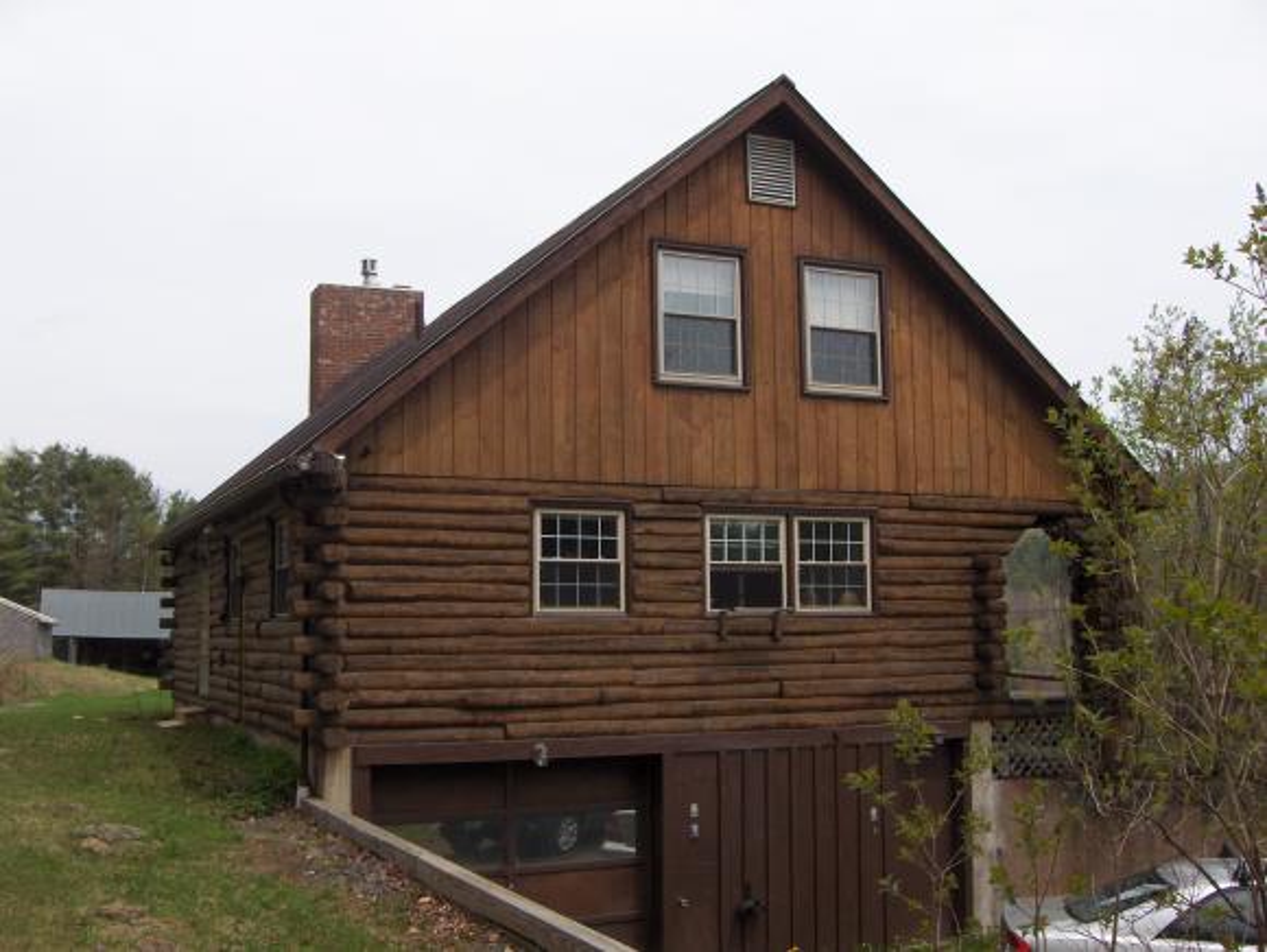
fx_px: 1429
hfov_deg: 47.8
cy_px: 476
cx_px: 634
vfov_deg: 36.9
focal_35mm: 39
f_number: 4.8
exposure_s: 1/690
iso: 100
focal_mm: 8
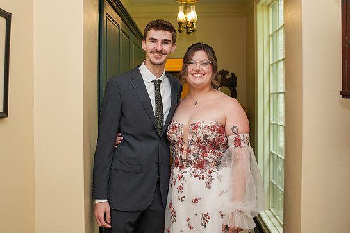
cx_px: 162
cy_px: 105
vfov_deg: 32.5
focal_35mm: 41
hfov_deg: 47.4
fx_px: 398
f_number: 3.5
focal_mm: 35
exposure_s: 1/200
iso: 1000
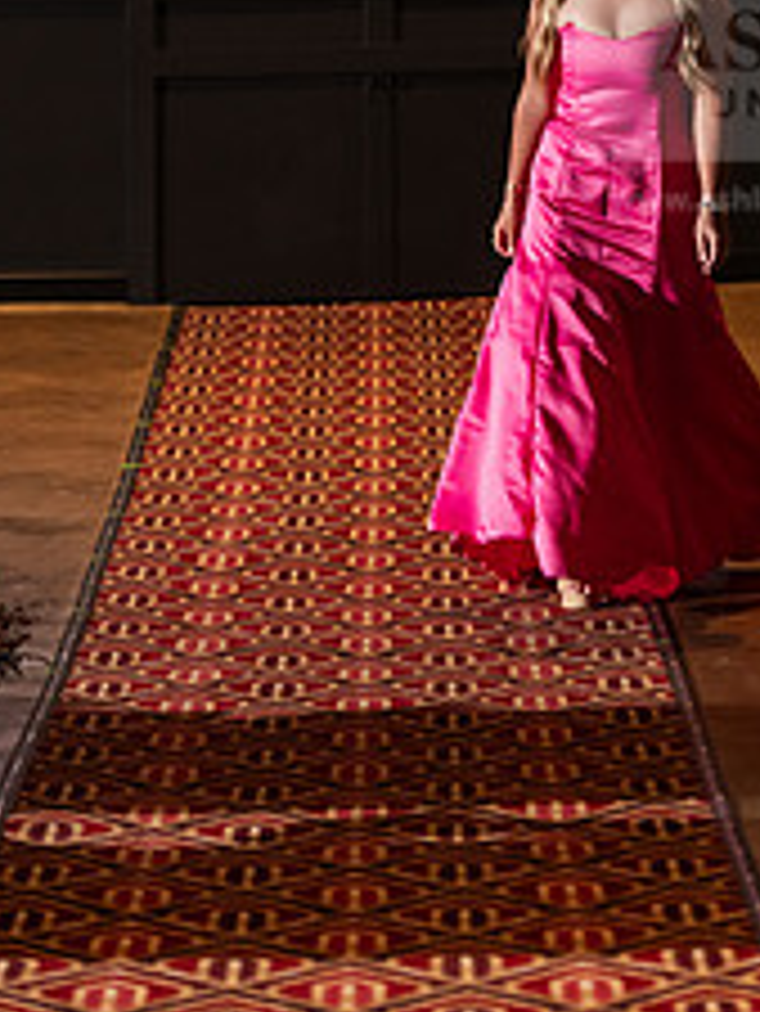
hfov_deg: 6.7
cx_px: 504
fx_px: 6522
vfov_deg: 8.9
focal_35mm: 223
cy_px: 247
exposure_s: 1/200
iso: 2500
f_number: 3.5
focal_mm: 116
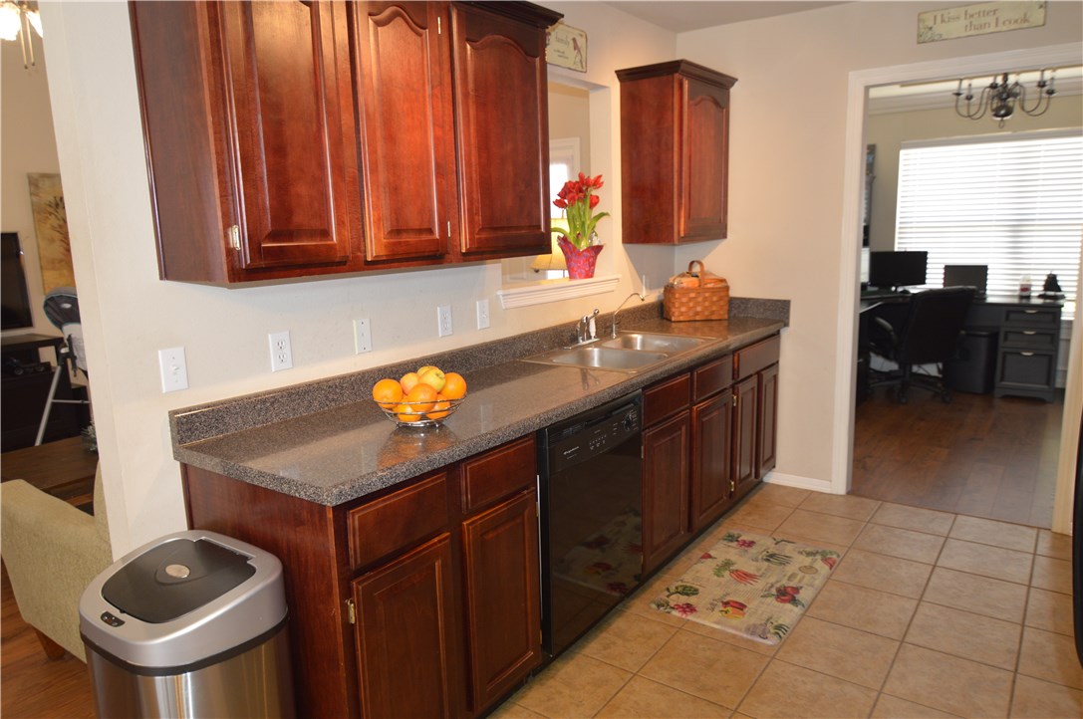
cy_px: 360
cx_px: 542
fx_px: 721
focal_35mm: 24
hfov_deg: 73.8
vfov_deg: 53.0
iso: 500
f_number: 2.8
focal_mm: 16
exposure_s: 1/60
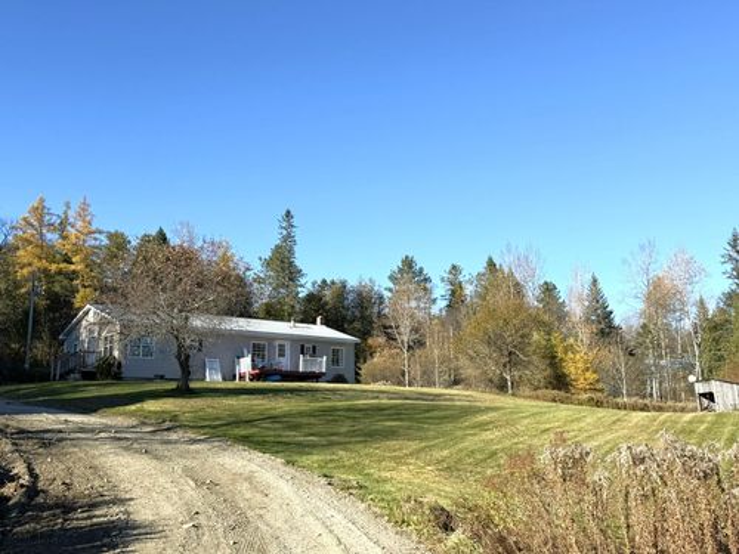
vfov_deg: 38.7
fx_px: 790
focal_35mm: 37
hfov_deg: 50.1
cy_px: 277
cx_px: 370
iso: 80
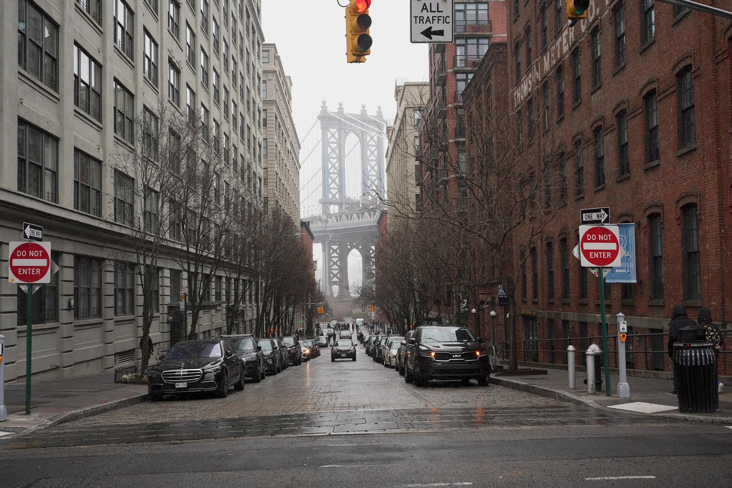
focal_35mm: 40
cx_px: 366
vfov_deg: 33.4
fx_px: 813
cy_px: 244
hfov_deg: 48.5
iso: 320
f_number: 9
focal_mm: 40
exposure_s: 1/125
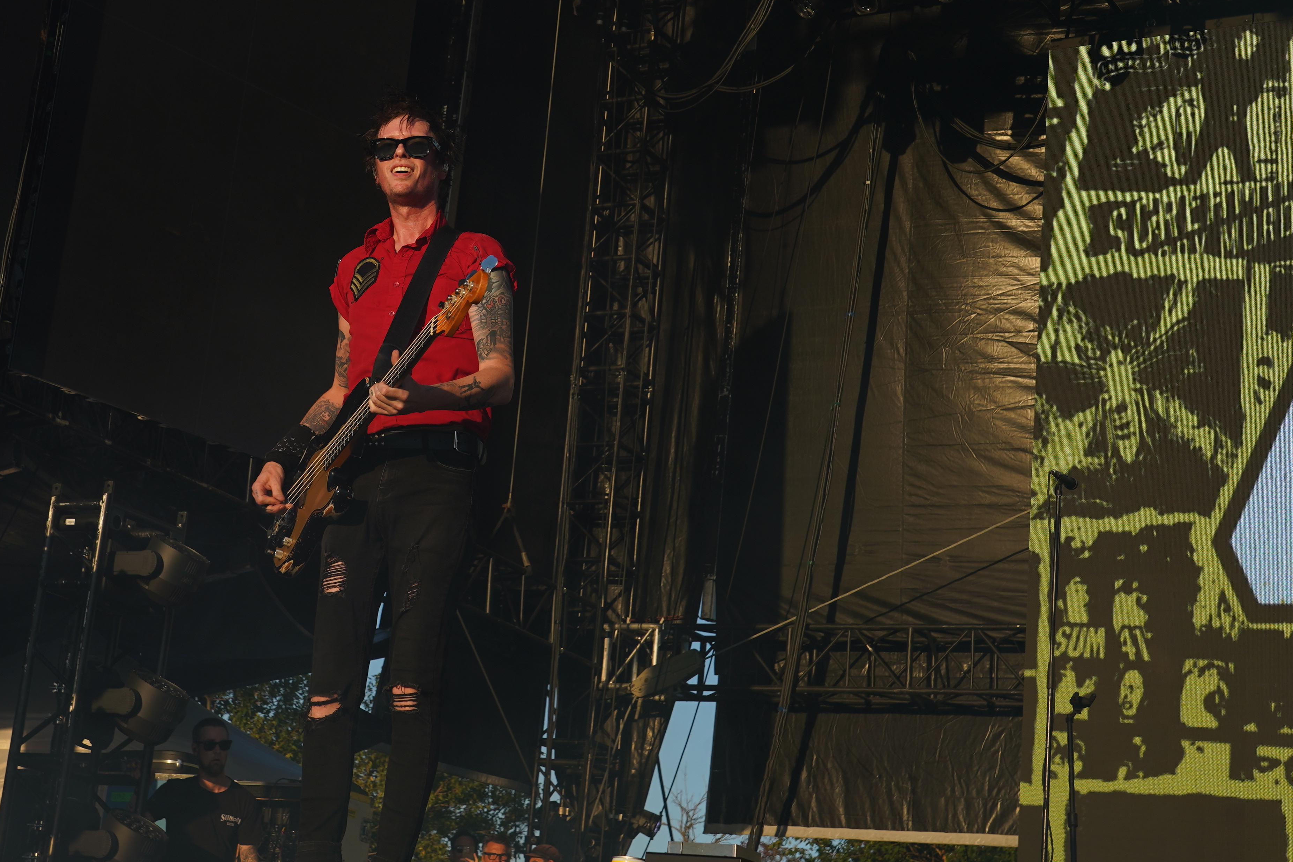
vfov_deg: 19.9
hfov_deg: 29.4
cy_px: 221
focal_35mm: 68
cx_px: 396
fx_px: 2442
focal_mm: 42
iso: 100
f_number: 8
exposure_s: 1/200
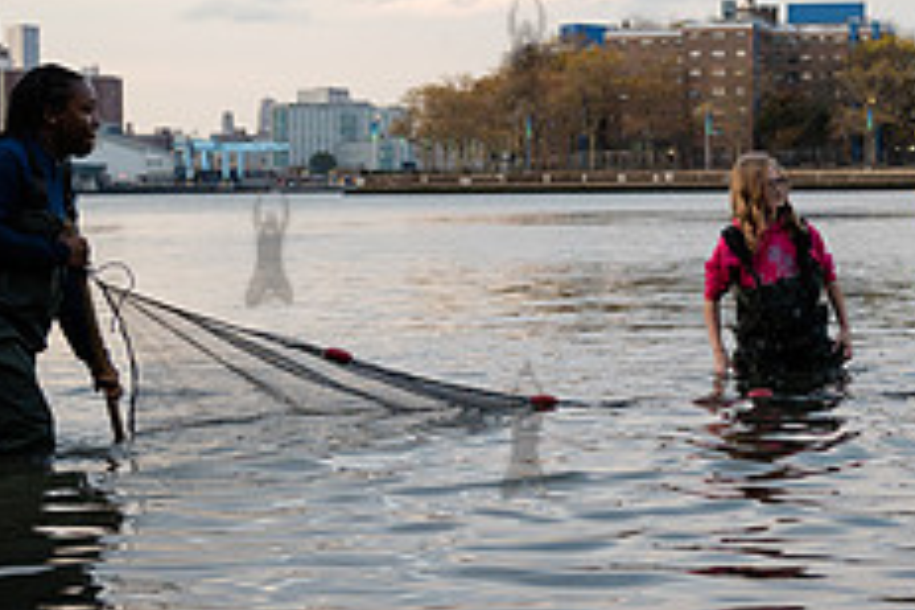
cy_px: 236
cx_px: 1034
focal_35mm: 101
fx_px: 2567
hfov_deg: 19.3
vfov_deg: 13.5
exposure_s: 1/200
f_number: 3.5
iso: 800
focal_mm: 40
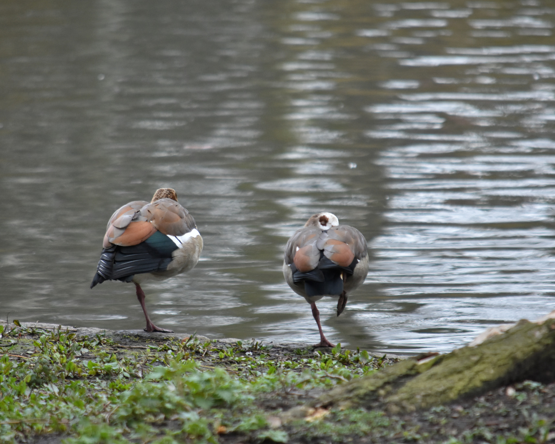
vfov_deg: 3.0
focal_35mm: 508
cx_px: 249
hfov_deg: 3.8
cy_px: 222
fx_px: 8345
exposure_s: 1/400
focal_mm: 300
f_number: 5.6
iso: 1000
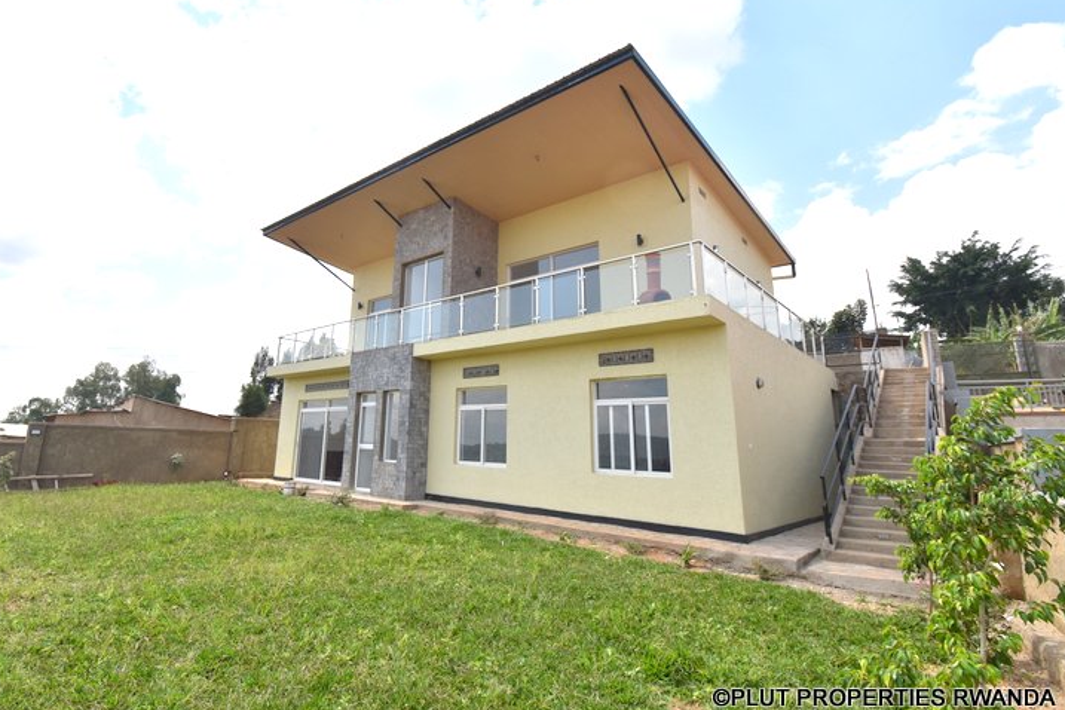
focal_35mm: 18
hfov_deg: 89.3
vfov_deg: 67.1
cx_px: 449
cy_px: 312
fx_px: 532
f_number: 8
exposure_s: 1/250
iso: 100
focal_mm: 10
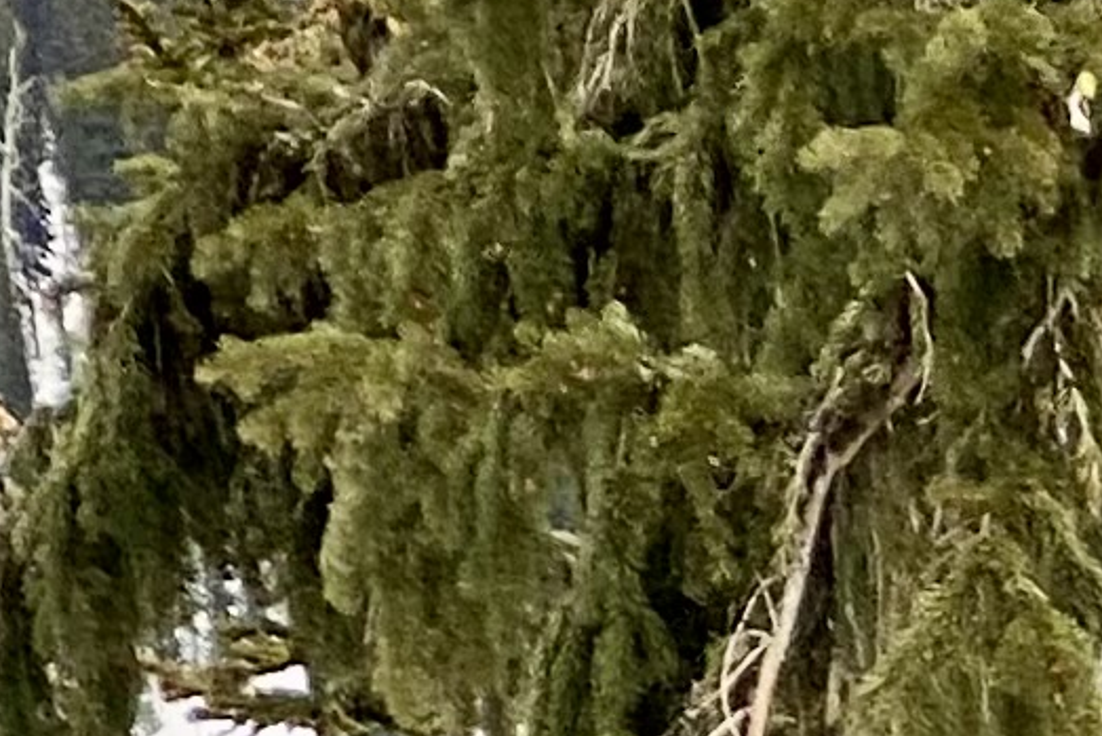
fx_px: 12768
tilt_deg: -22.6
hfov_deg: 4.8
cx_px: 2655
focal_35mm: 417
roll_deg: +1.5
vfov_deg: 3.2
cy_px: 2839
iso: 50
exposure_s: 1/121
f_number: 2
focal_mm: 6
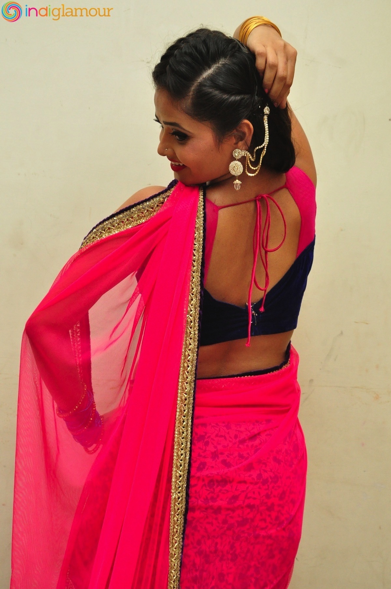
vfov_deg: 27.0
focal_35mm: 75
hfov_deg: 18.1
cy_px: 294
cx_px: 196
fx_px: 1225
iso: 1600
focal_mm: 50
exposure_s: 1/125
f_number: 7.1
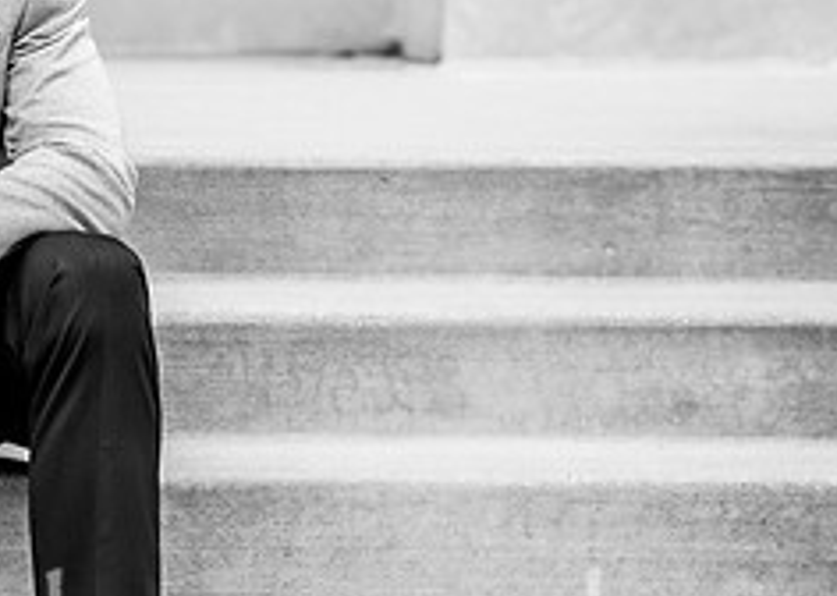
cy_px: 176
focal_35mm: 224
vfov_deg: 6.4
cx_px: -152
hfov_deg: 8.9
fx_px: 5319
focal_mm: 43
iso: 200
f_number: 1.8
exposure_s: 1/640
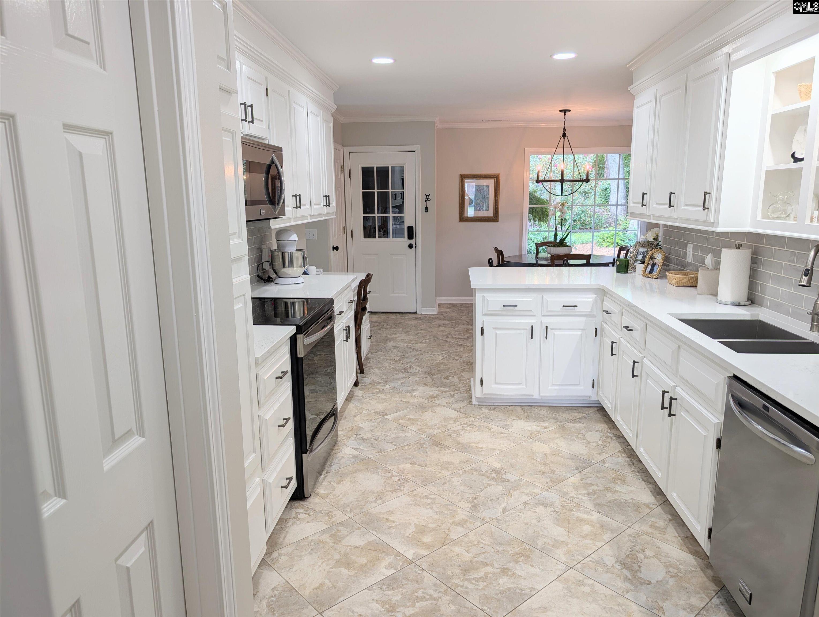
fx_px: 569
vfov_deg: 56.9
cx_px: 410
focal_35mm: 24
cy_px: 308
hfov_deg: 71.5
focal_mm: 6.9
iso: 19
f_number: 1.68
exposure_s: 1/166
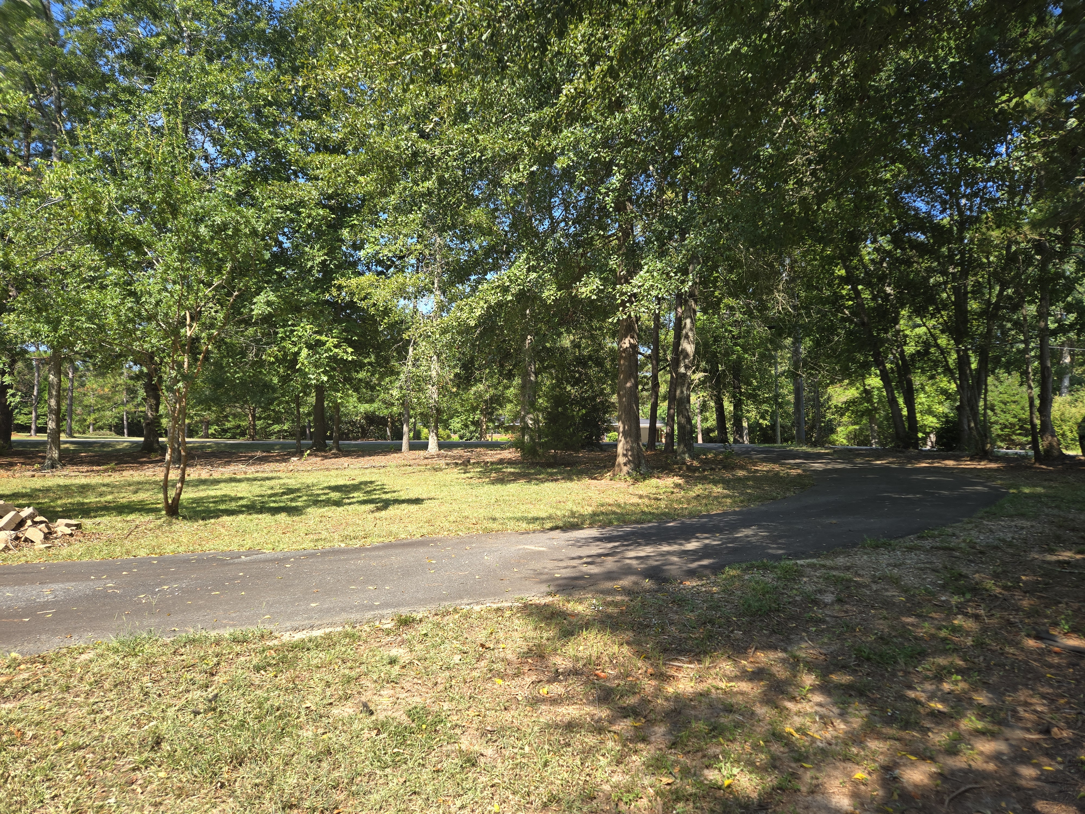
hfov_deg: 73.9
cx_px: 542
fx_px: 721
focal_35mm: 23
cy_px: 407
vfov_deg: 58.9
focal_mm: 5.4
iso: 25
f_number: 1.8
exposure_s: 1/551
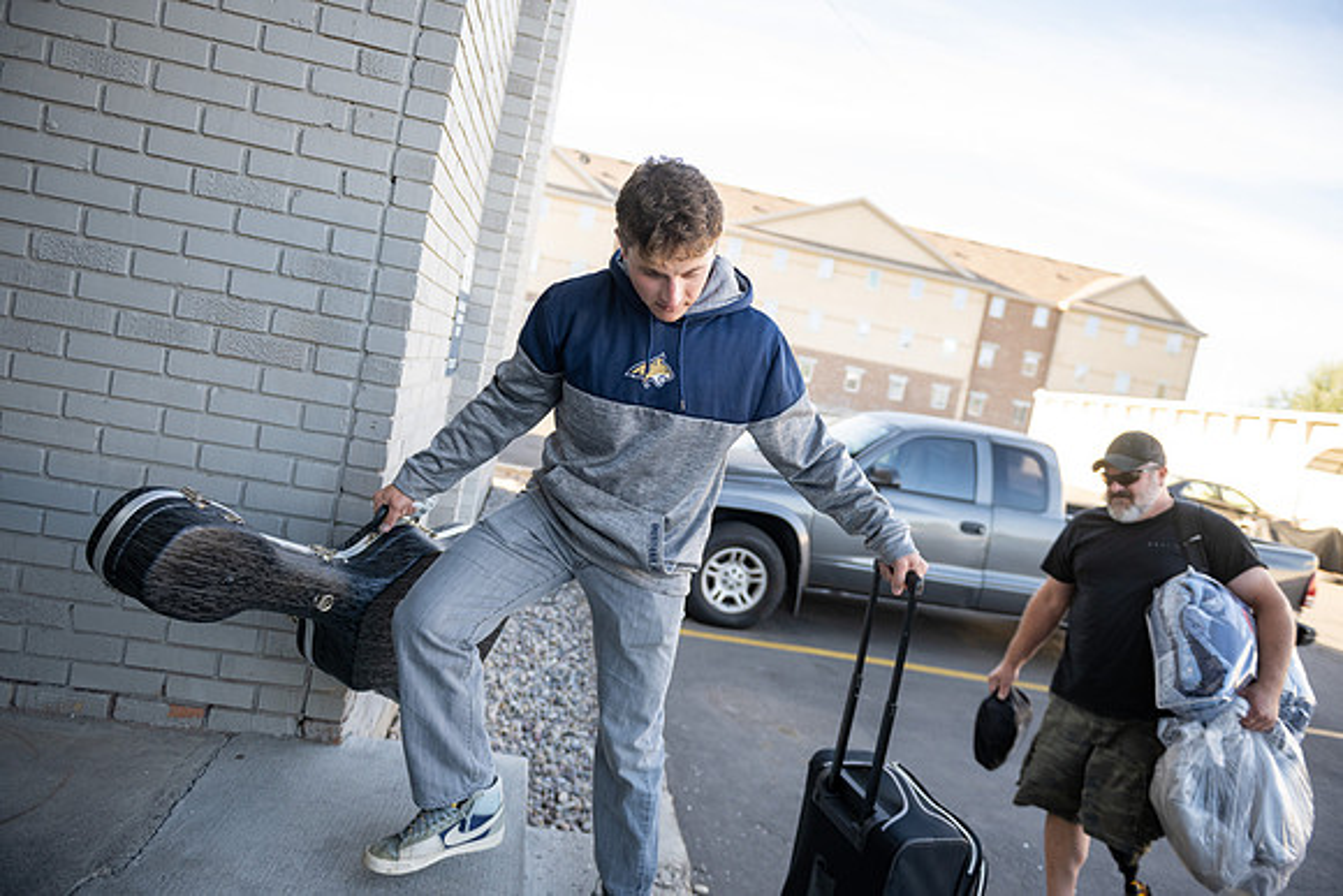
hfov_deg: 73.7
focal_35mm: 24
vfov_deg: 53.2
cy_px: 448
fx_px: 896
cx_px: 672
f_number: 2.8
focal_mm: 24
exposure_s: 1/400
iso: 200
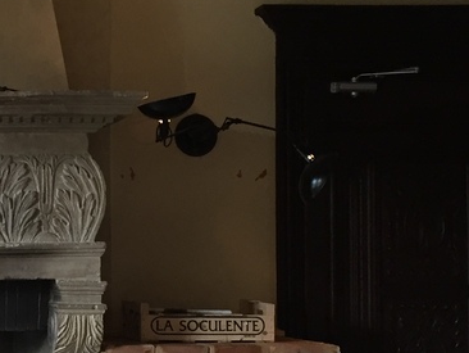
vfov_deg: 15.6
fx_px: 1288
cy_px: 230
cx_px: -135
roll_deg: +0.6
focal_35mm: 95
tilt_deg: +0.9
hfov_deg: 19.1
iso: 64
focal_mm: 4.15
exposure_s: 1/33
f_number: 2.2
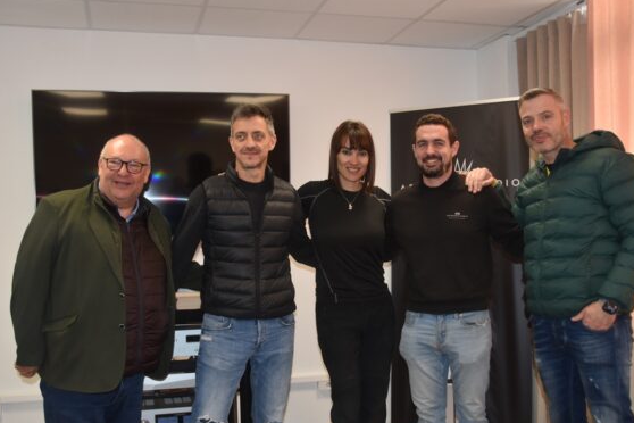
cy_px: 239
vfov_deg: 33.7
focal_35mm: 40
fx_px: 697
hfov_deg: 48.8
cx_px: 282
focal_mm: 23
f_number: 3.8
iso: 500
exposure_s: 1/60
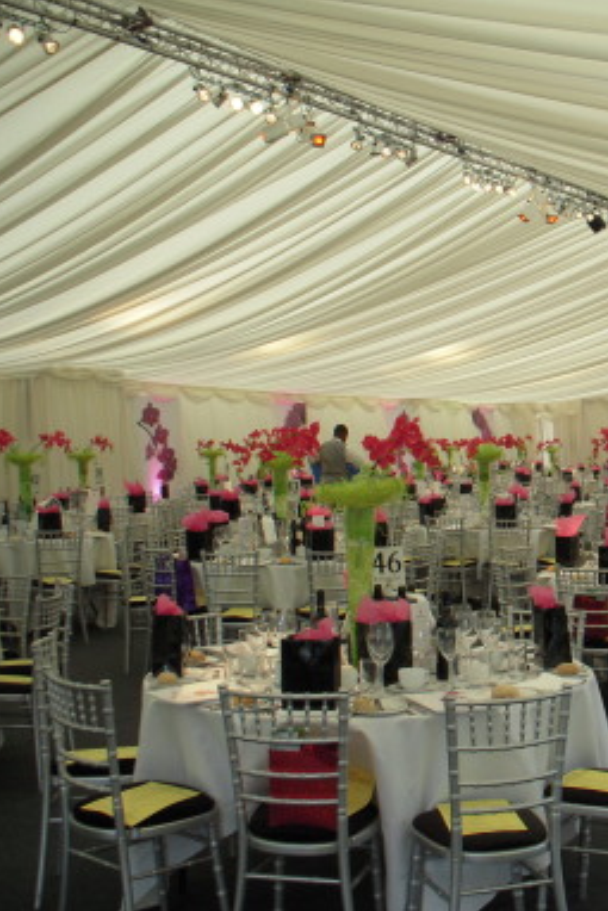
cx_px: 572
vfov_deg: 37.5
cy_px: 456
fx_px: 1341
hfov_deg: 24.6
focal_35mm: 53
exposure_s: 1/30
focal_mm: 6.3
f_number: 3.3
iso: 160
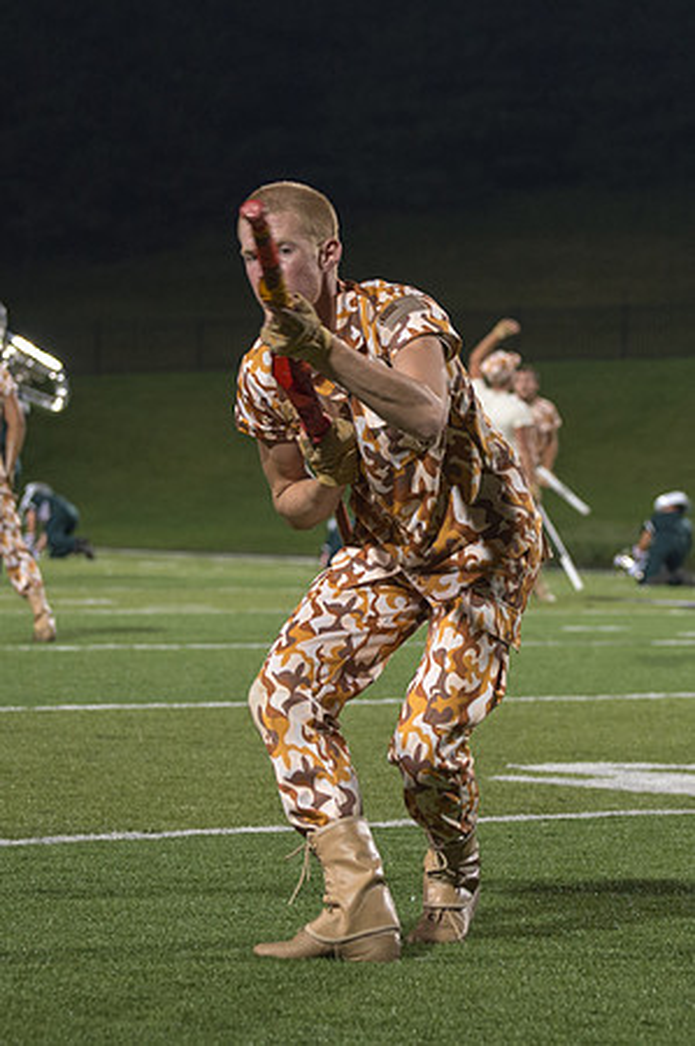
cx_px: 354
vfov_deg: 12.5
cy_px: 381
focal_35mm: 164
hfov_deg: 8.3
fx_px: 4766
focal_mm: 86
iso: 1400
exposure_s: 1/160
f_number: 4.5
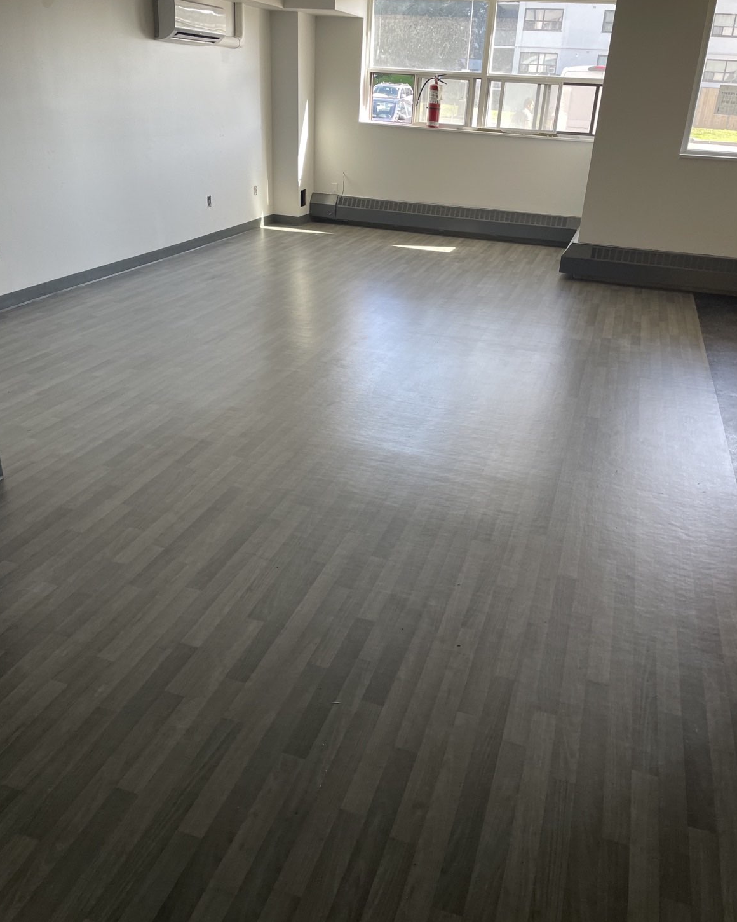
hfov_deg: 51.5
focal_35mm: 28
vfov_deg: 62.1
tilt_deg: -22.7
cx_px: 373
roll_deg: -2.3
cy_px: 424
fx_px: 763
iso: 50
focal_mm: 4.2
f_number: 1.6
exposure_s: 1/120
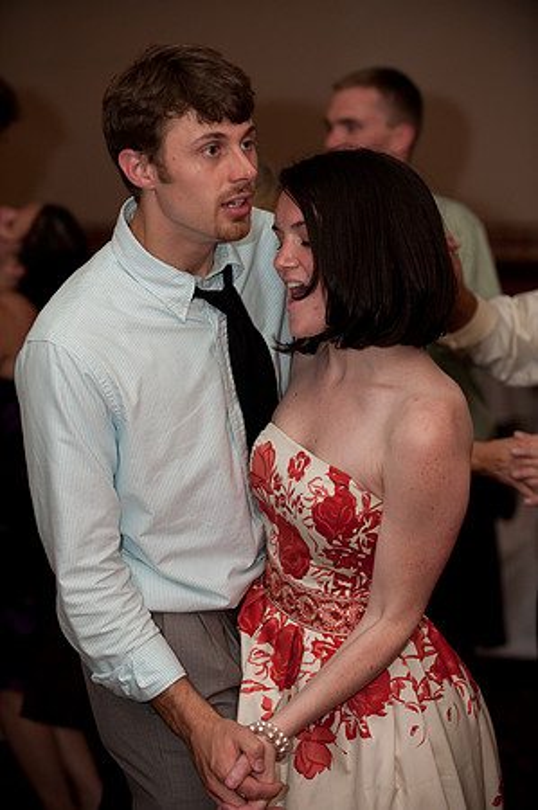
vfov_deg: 18.6
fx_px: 2471
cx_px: 269
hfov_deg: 12.4
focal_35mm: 110
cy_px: 405
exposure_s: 1/60
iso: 800
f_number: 4.5
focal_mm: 110
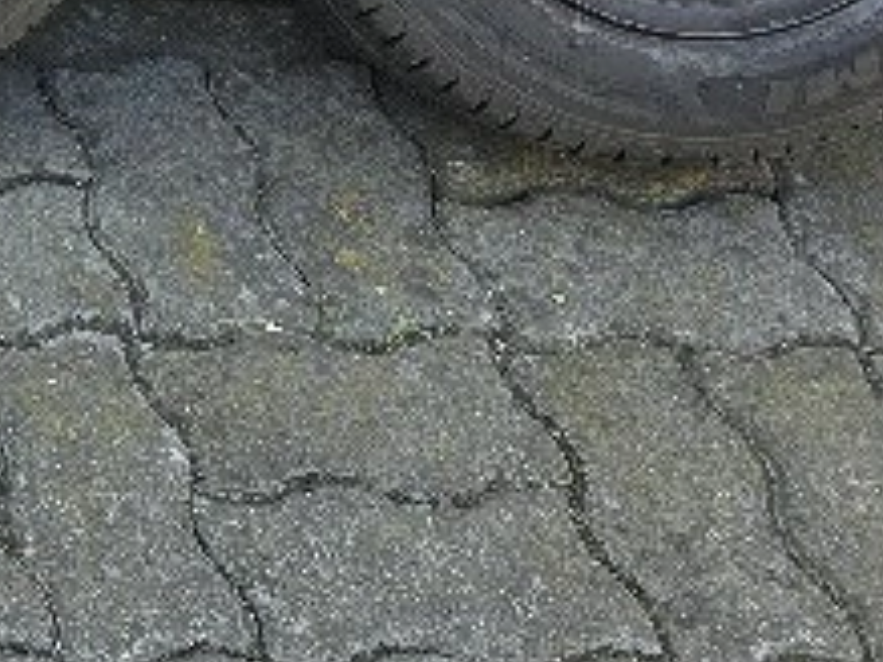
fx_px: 2677
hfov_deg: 15.7
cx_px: -758
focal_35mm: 105
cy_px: -416
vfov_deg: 13.1
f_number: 1.7
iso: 32
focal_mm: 6.3
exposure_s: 1/182
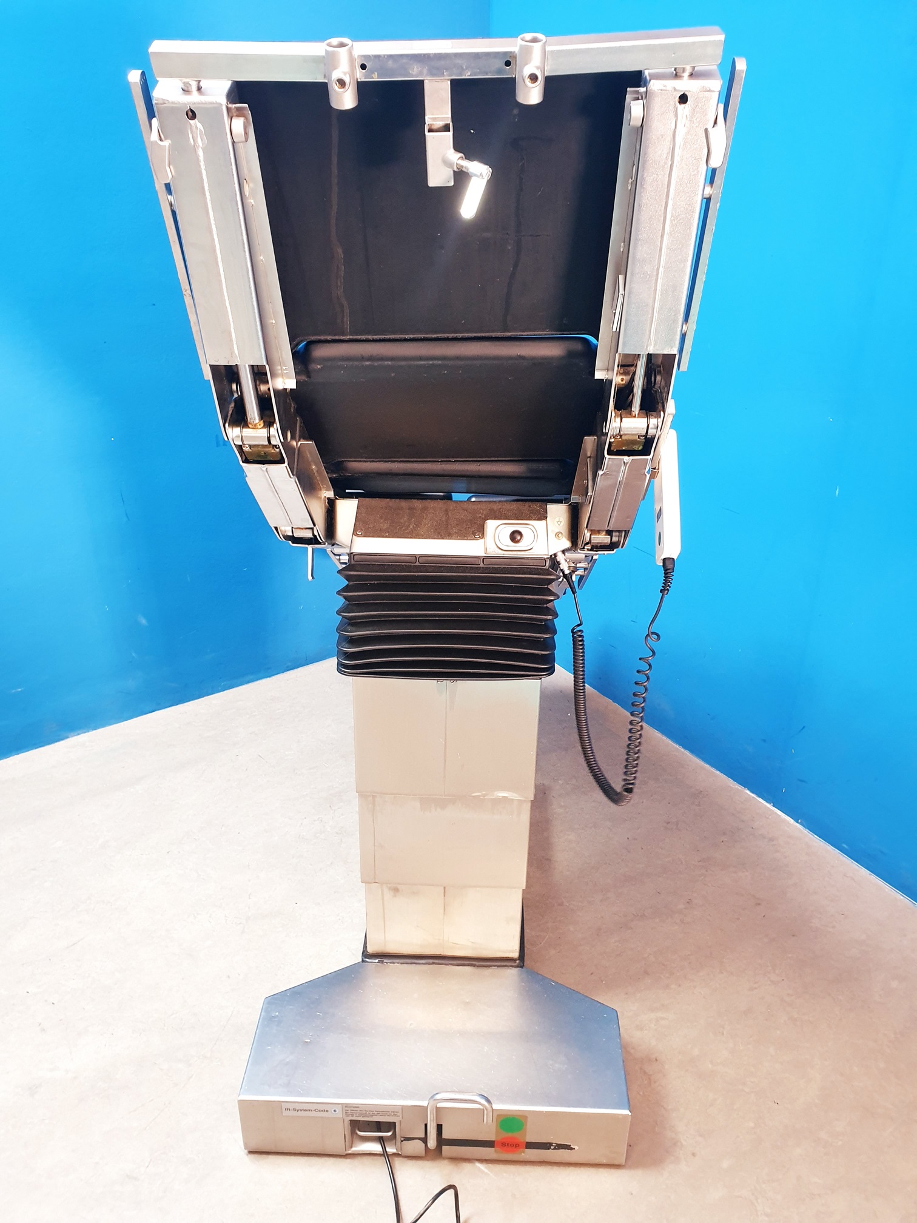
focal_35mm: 26
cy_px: 612
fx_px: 918
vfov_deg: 67.3
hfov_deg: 53.1
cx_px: 458
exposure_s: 1/25
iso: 320
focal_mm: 4.3
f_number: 2.4
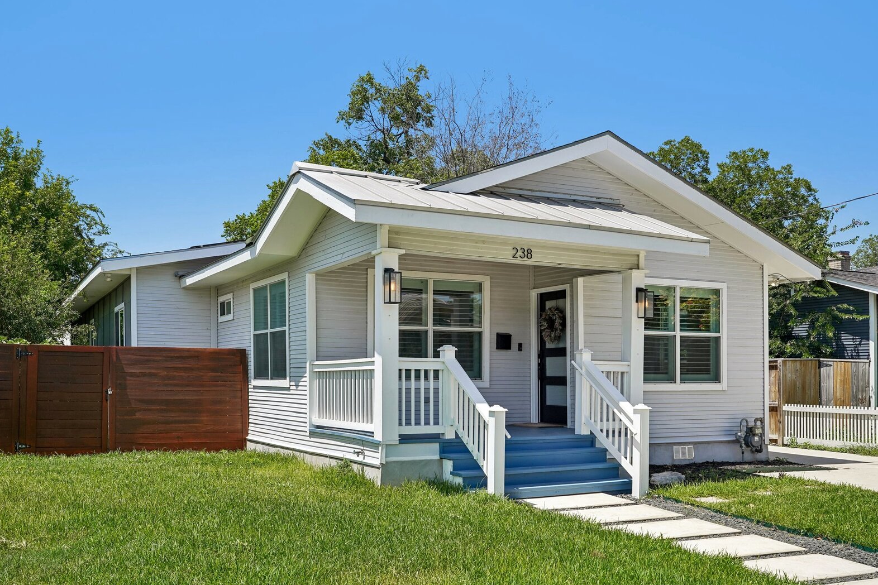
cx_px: 439
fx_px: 829
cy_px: 298
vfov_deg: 38.9
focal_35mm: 34
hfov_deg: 55.8
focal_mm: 33
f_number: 8
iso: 100
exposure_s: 1/320
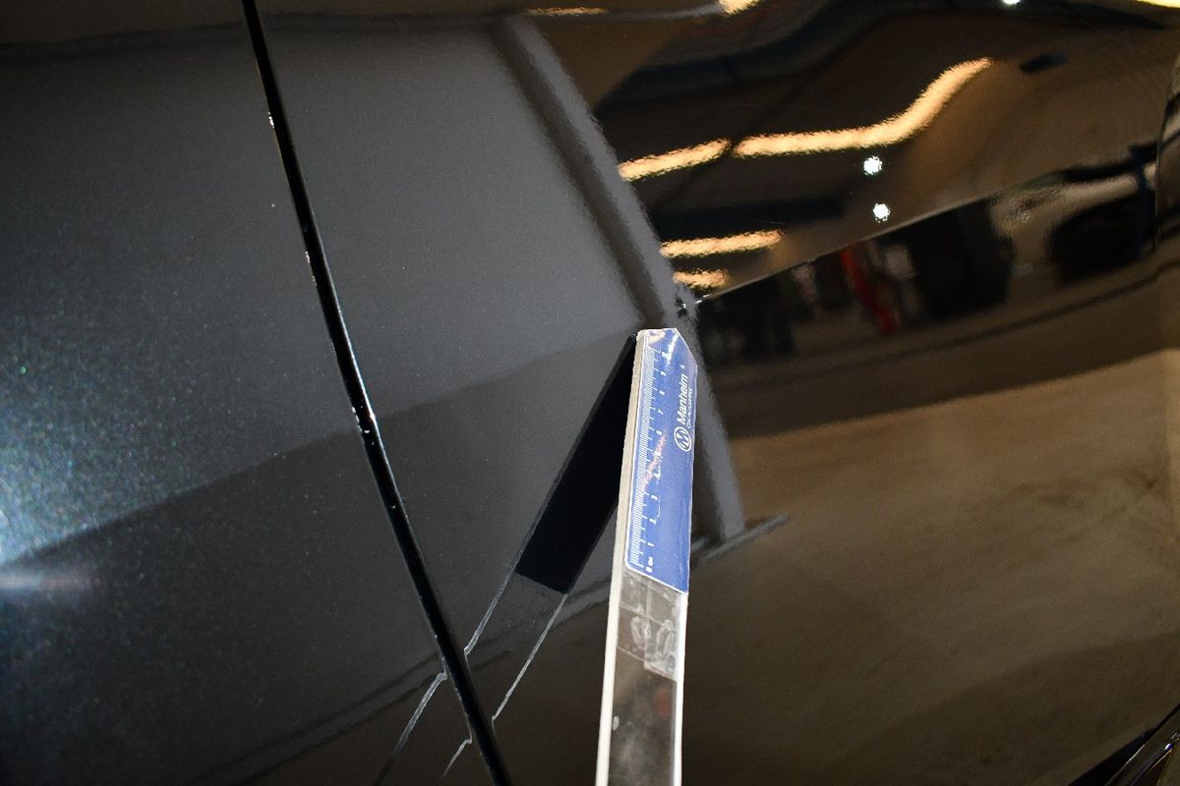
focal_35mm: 30
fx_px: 983
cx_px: 590
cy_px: 393
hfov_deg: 61.9
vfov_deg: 43.6
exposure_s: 1/60
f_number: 3.5
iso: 1000
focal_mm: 20
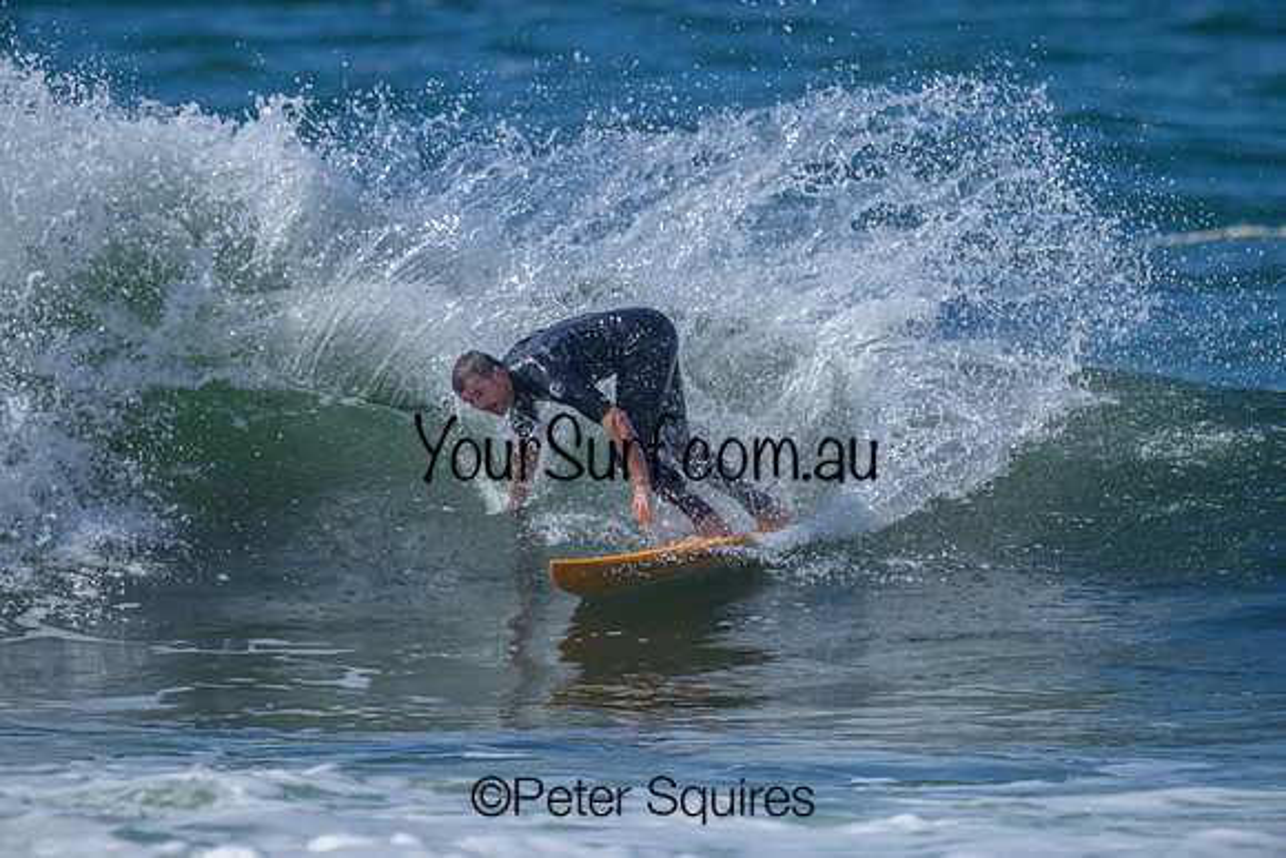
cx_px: 643
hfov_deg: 1.8
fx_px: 40016
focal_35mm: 1120
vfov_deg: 1.2
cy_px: 429
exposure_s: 1/4000
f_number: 9
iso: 1250
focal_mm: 1120
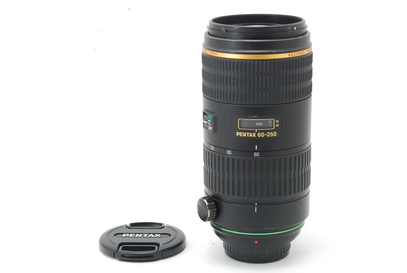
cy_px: 136
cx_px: 204
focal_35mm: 82
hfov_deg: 24.6
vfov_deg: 16.6
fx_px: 935
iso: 400
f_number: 16
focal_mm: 55
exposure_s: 1/125
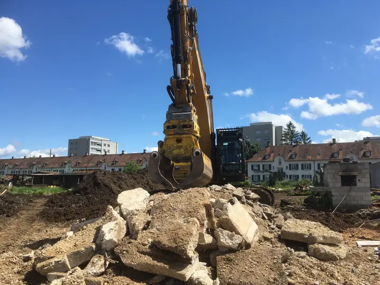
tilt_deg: +8.7
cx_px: 190
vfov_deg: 48.2
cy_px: 142
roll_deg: +0.5
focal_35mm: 29
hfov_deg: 61.7
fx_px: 318
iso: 25
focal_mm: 4.15
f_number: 2.2
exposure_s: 1/1508
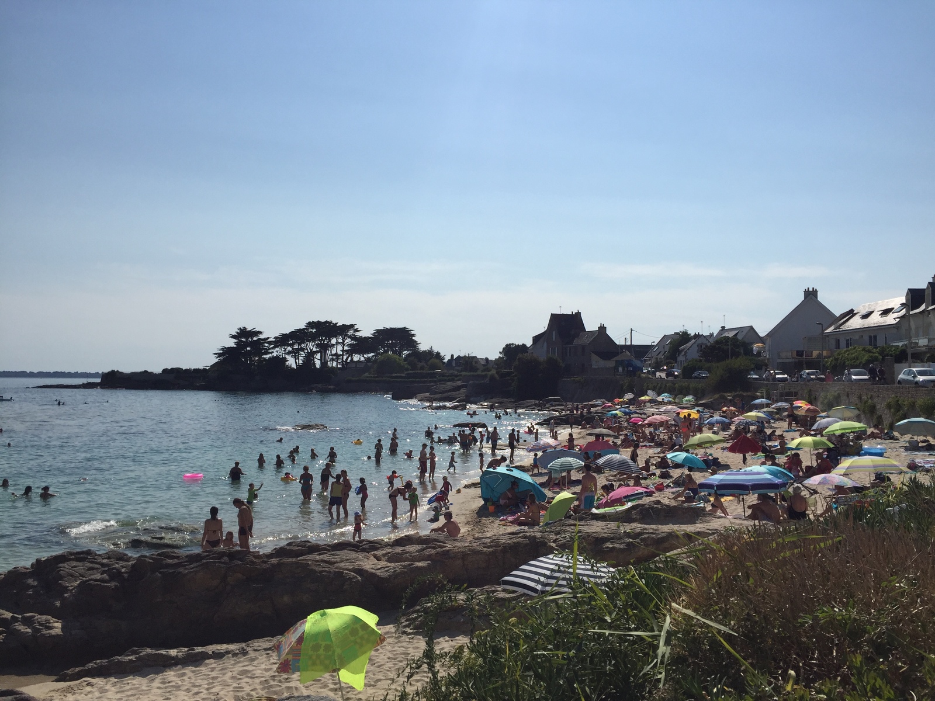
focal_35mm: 29
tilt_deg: +2.9
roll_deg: -0.9
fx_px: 783
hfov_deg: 61.7
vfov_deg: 48.2
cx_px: 468
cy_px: 350
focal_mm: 4.15
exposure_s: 1/6623
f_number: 2.2
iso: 32
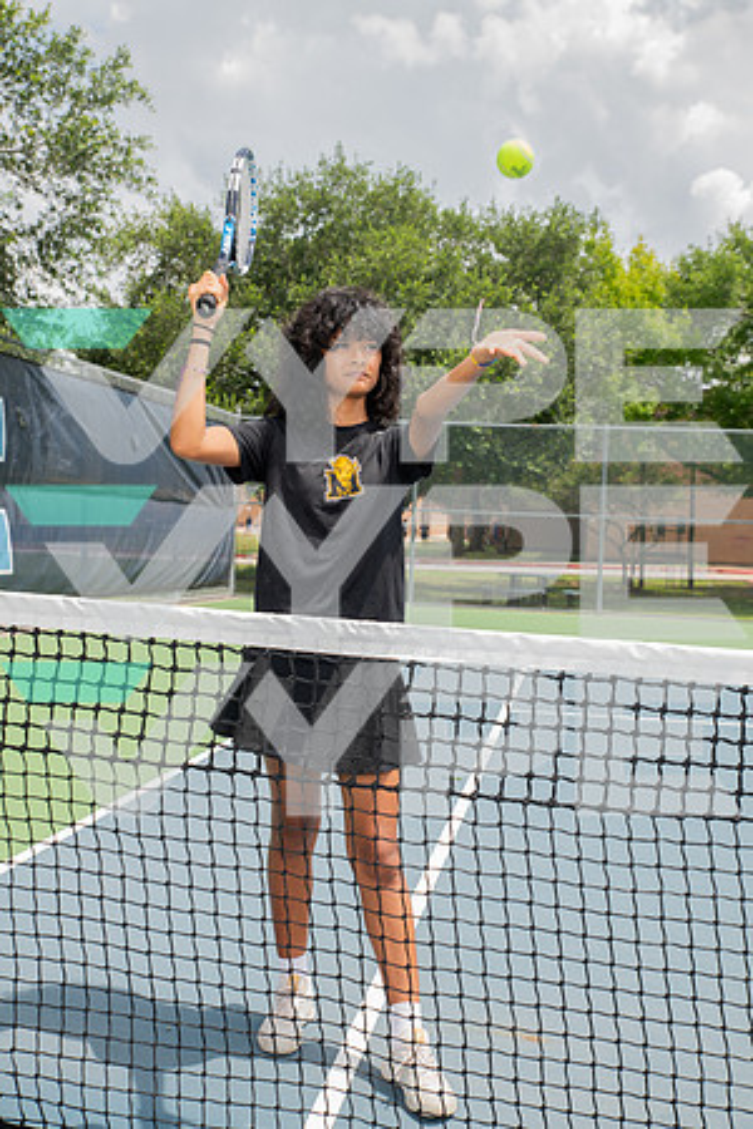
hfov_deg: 33.4
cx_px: 376
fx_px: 1255
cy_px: 564
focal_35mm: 40
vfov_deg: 48.5
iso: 100
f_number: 6.3
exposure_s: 1/320
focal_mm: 40
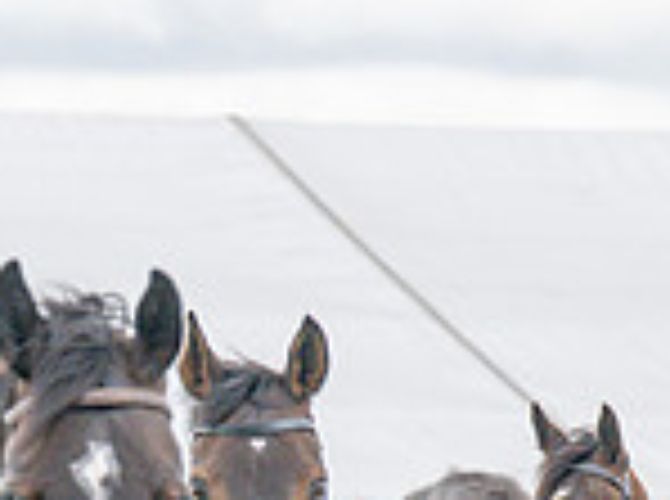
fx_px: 15196
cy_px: 896
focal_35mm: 787
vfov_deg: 1.9
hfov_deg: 2.5
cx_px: -207
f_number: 5
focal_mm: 120
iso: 400
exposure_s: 1/800
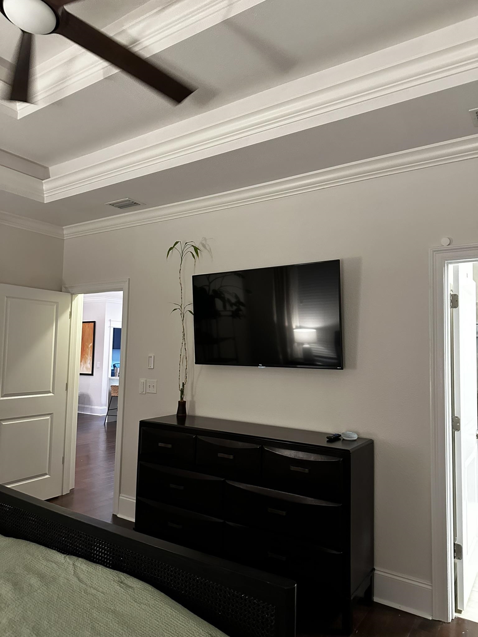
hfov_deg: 56.8
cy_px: 318
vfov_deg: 71.6
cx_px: 239
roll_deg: -0.7
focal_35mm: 24
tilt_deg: +8.7
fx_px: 442
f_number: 1.78
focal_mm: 6.86
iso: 640
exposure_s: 1/60
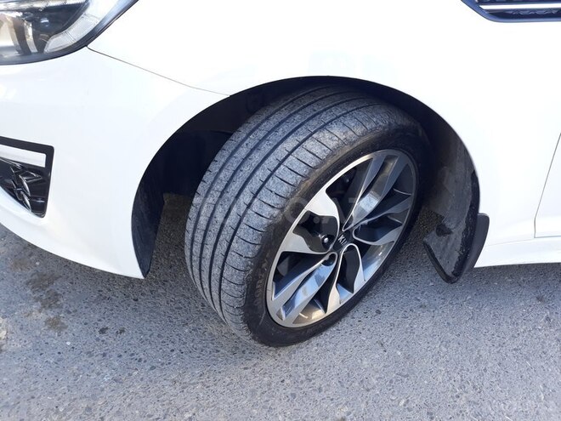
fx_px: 438
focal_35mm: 27
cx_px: 280
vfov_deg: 51.4
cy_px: 210
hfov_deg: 65.3
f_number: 1.7
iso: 40
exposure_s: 1/107
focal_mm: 3.71
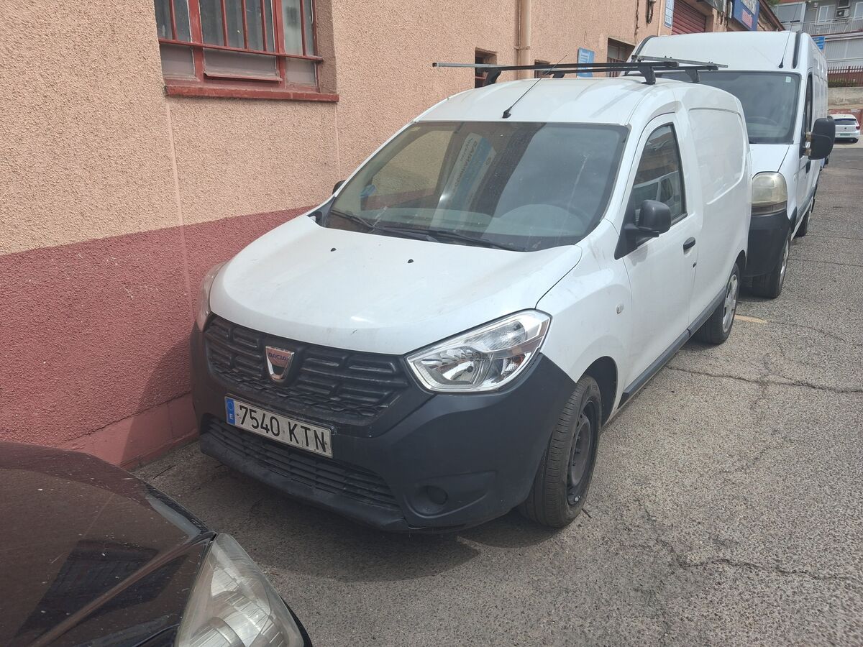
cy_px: 324
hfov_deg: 65.3
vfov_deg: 51.4
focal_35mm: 27
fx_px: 673
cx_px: 432
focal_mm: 4
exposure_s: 1/520
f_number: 1.8
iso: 25
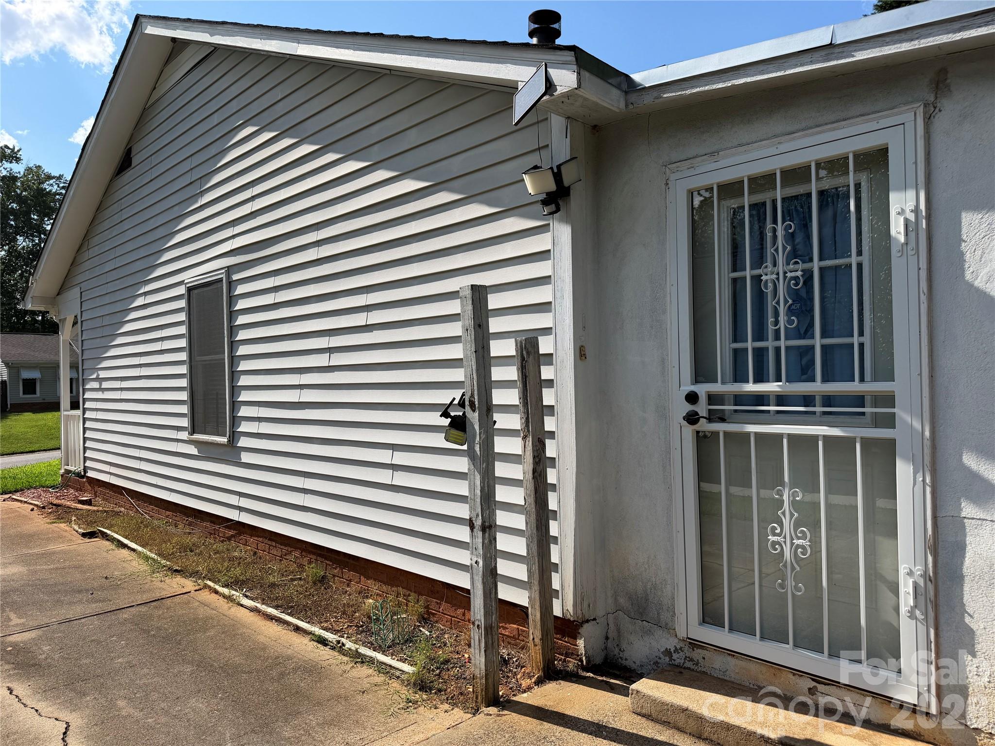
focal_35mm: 24
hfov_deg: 71.6
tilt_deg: -0.6
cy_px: 373
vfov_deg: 56.8
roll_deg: +1.6
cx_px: 498
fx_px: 690
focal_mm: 6.76
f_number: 1.78
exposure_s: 1/4975
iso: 80
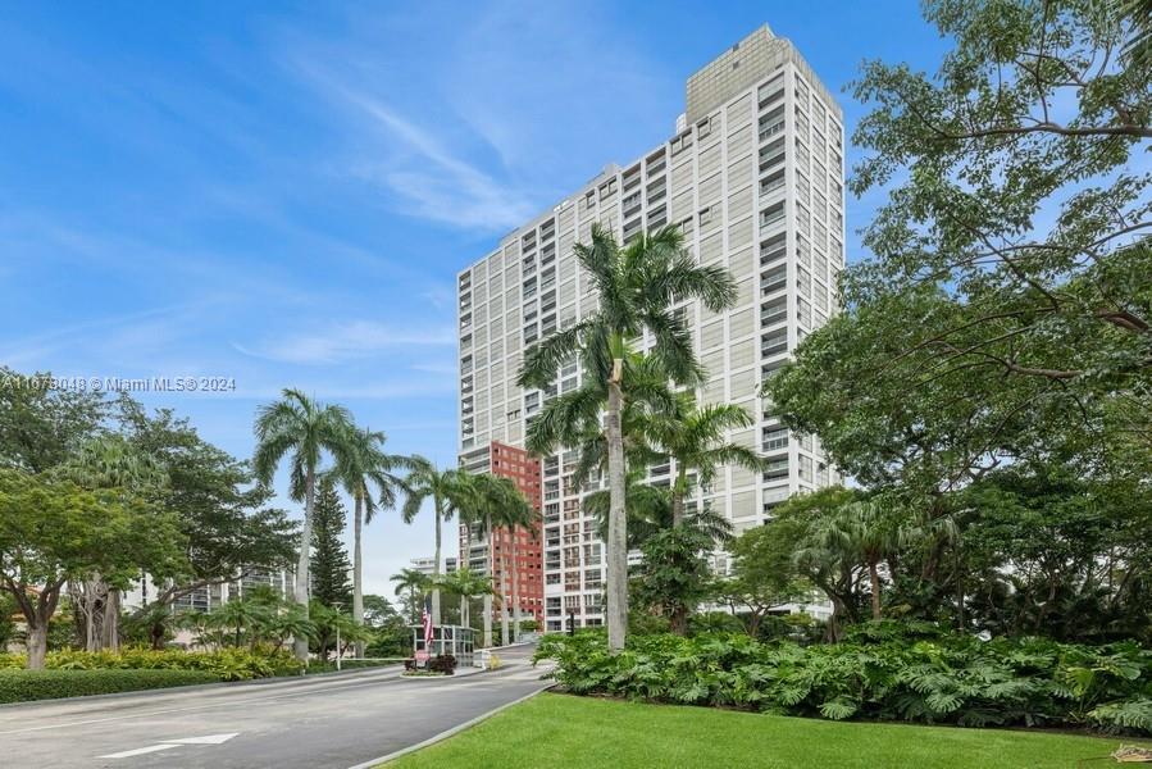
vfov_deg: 64.6
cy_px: 384
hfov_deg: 86.9
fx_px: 608
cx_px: 576
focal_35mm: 19
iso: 200
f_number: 10
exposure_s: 1/60
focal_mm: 19
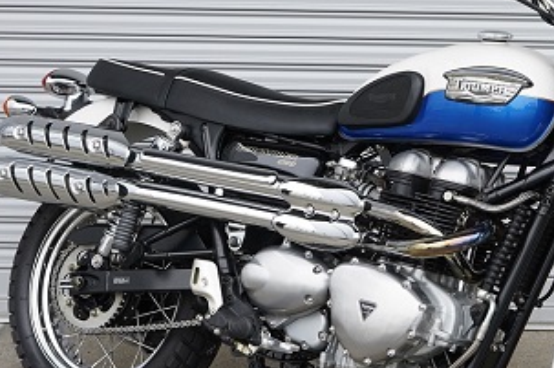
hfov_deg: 20.6
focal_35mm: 98
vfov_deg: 13.9
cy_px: 196
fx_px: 1506
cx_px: 446
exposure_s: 1/100
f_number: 6.3
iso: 100
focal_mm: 42
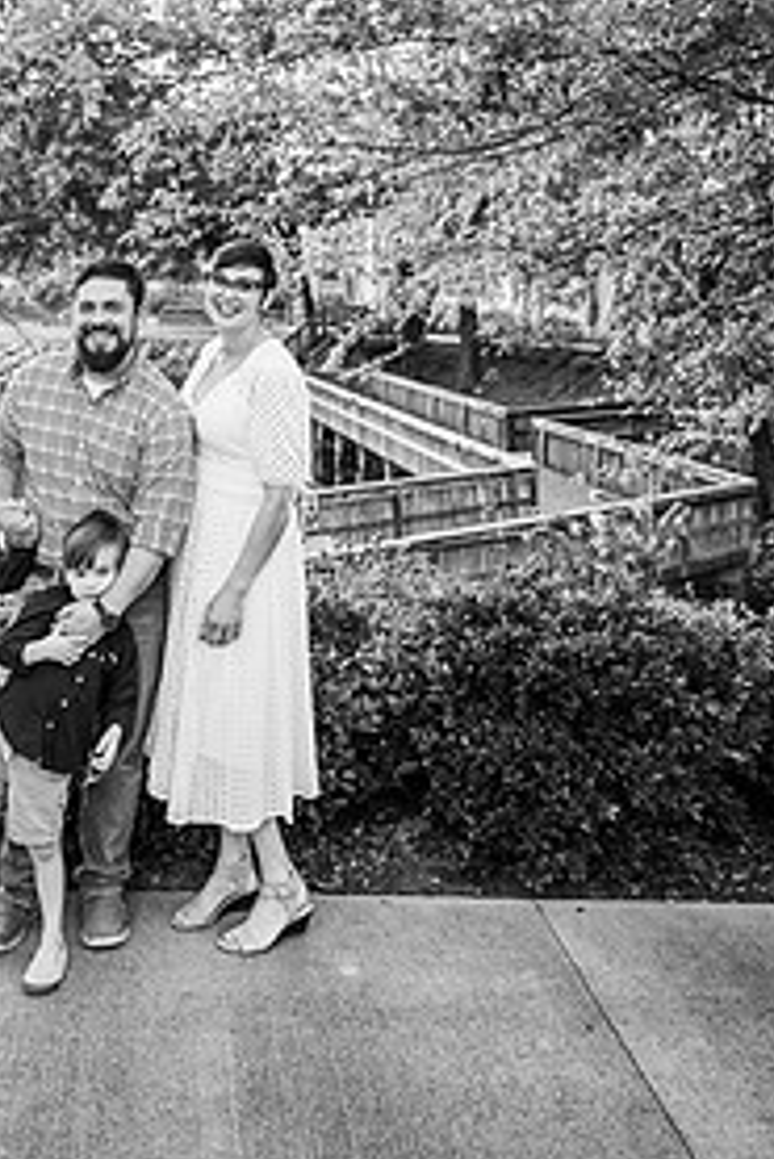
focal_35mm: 39
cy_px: 243
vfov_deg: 47.0
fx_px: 1256
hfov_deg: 33.4
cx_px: 176
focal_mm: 24
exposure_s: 1/200
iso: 320
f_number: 3.2
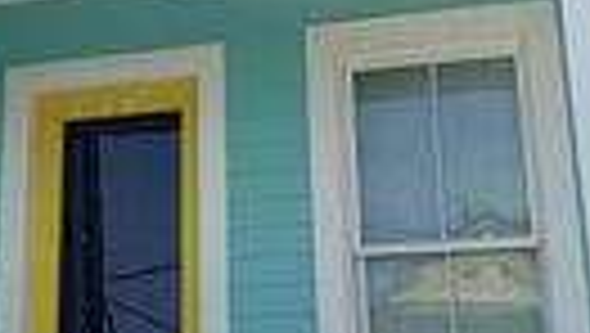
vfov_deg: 11.8
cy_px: -119
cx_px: 126
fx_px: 1566
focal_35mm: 100
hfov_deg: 21.1
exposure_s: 1/3953
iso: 80
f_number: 1.78
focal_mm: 6.76
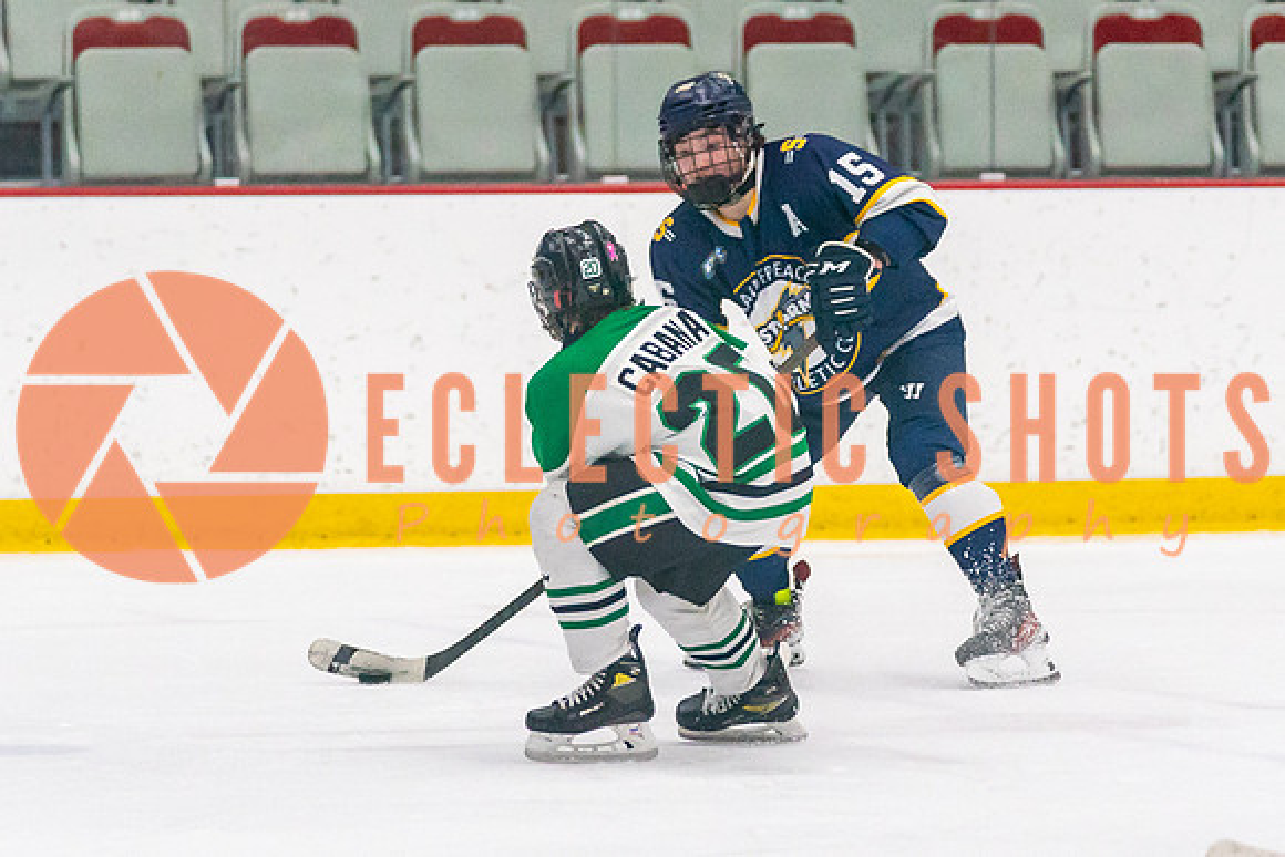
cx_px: 644
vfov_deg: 5.2
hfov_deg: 7.7
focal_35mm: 266
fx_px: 9490
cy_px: 466
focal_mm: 128
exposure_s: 1/1600
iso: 4000
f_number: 2.8
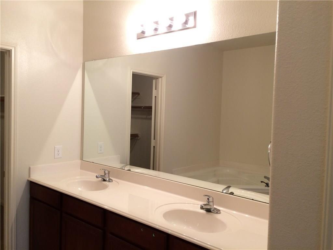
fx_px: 279
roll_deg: -1.5
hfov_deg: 61.7
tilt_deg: -4.2
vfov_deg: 48.2
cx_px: 166
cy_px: 125
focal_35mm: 29
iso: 64
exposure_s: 1/30
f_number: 2.2
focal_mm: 4.15
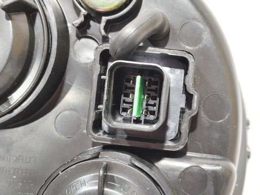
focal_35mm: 51
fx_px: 383
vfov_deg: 28.5
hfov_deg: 37.5
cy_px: 98
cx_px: 130
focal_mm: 4.75
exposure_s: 1/50
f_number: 1.75
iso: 224
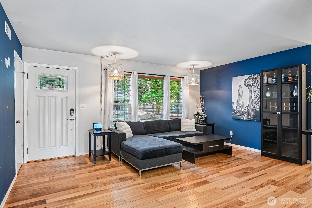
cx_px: 156
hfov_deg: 84.0
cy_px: 104
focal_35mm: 20
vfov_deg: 61.9
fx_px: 173
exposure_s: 1/5
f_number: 8
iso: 400
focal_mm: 20
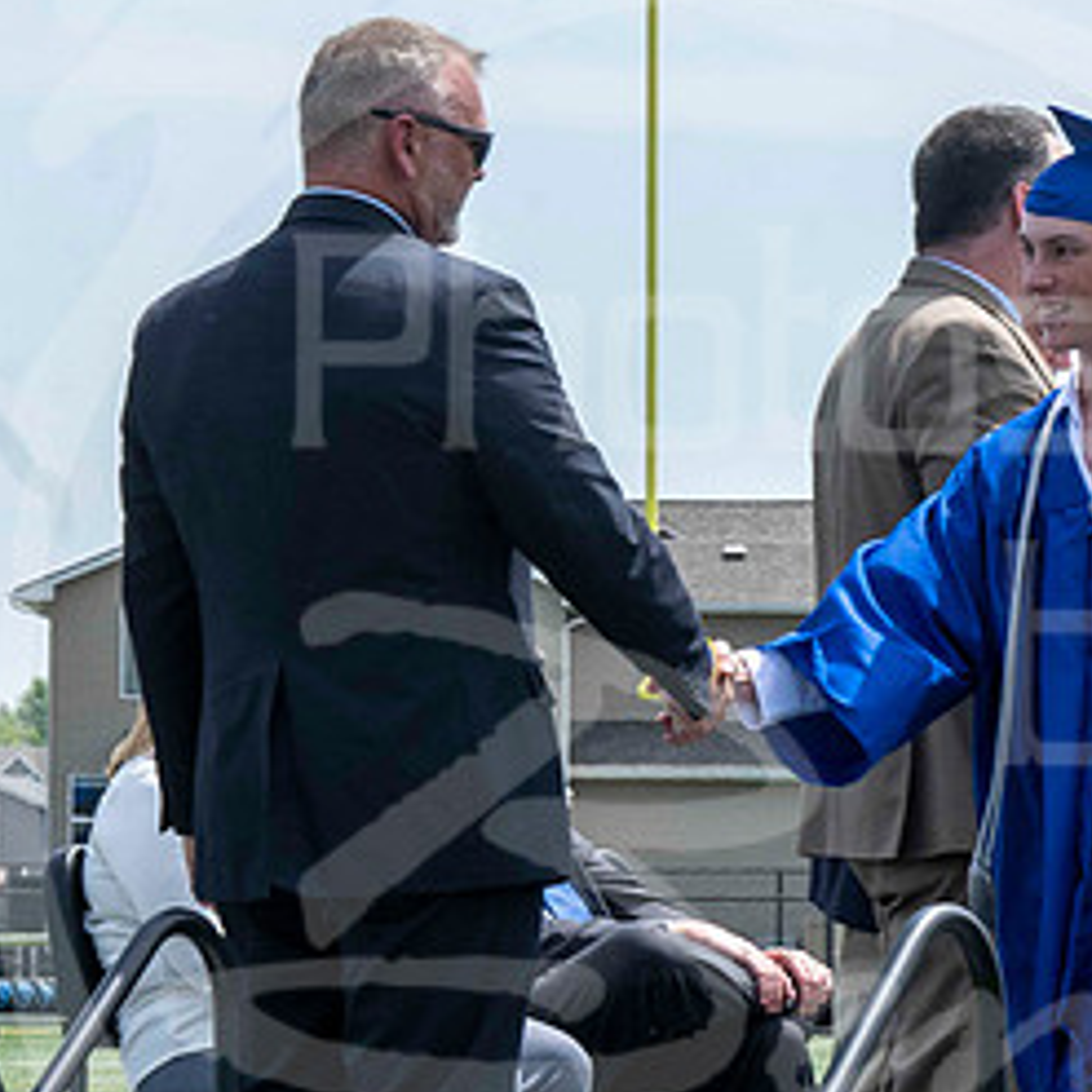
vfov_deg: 7.2
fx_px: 8673
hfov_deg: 7.2
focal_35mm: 243
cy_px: 344
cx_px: 560
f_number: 13
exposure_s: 1/250
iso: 200
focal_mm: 70
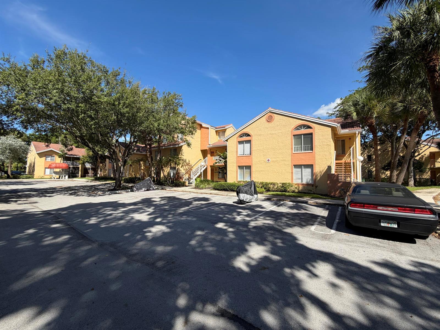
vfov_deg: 85.7
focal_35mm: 14
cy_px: 165
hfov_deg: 102.1
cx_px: 220
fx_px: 178
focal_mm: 2.22
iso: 25
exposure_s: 1/770
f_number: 2.2
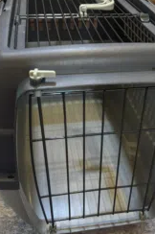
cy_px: 134
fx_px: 266
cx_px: 93
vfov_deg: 47.3
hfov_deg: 32.4
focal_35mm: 41
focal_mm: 6.76
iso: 800
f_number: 1.78
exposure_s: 1/33
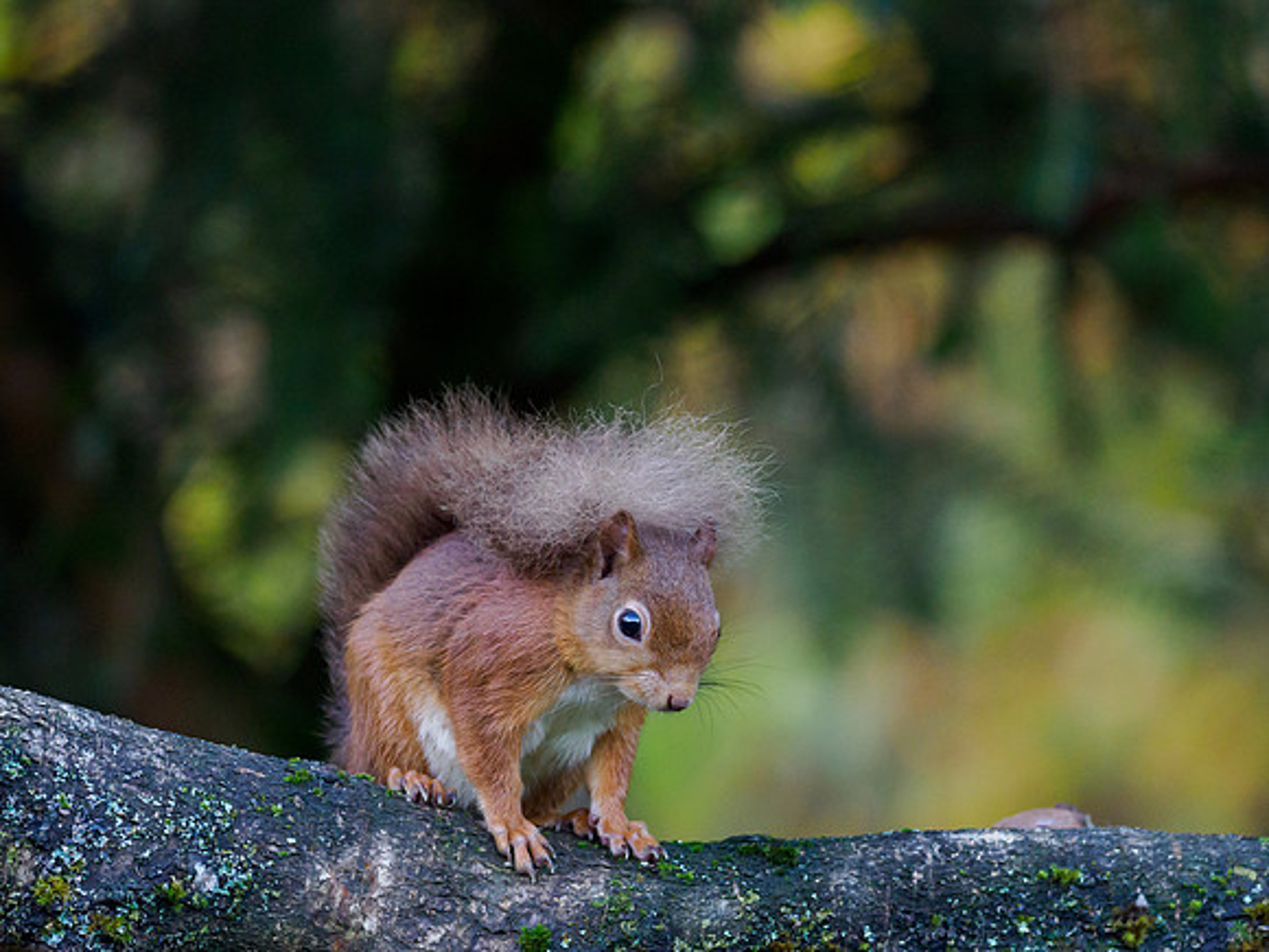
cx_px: 634
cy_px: 394
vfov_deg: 2.1
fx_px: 25809
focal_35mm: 704
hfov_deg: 2.8
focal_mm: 300
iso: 3200
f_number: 4
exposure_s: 1/640
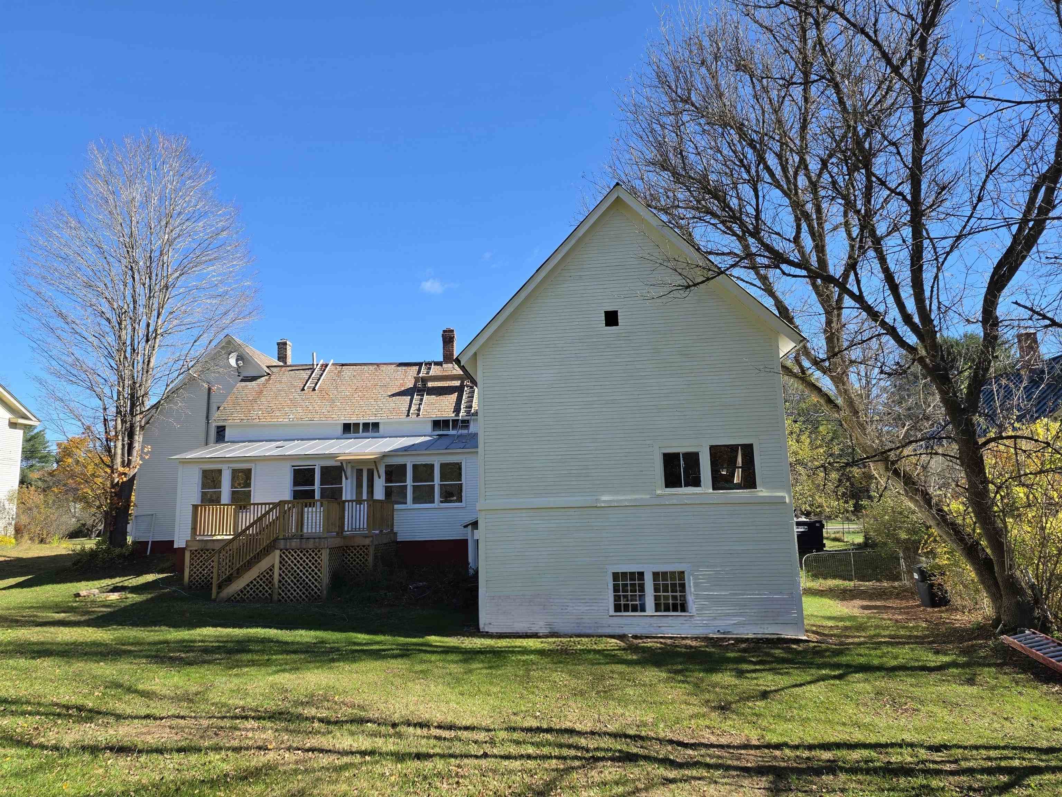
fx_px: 706
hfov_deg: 73.9
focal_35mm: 23
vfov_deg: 58.9
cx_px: 531
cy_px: 398
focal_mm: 6.25
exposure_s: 1/2423
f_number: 1.7
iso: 80
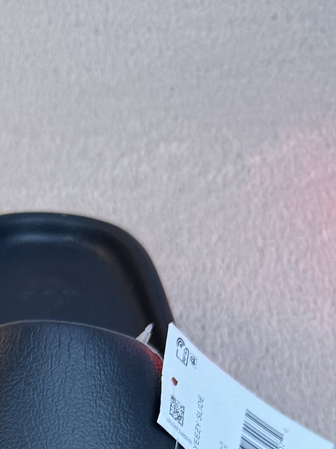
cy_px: 642
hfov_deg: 13.9
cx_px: -245
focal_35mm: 96
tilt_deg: -54.5
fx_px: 1242
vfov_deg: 18.5
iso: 80
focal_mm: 6.76
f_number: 1.78
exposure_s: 1/842
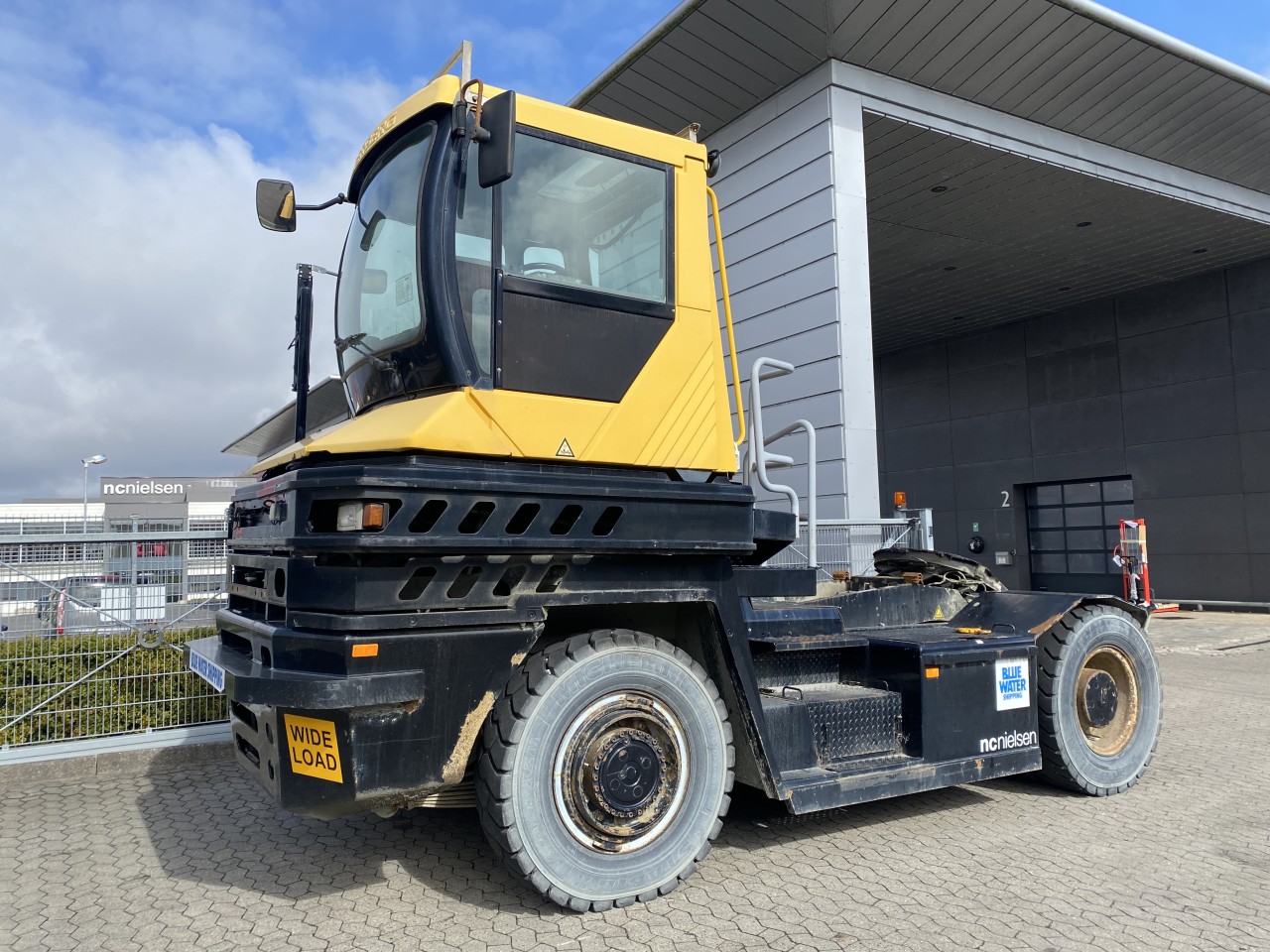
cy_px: 476
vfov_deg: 53.1
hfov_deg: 67.3
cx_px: 635
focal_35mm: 26
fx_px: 954
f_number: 1.8
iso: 32
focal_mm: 4.25
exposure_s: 1/2268
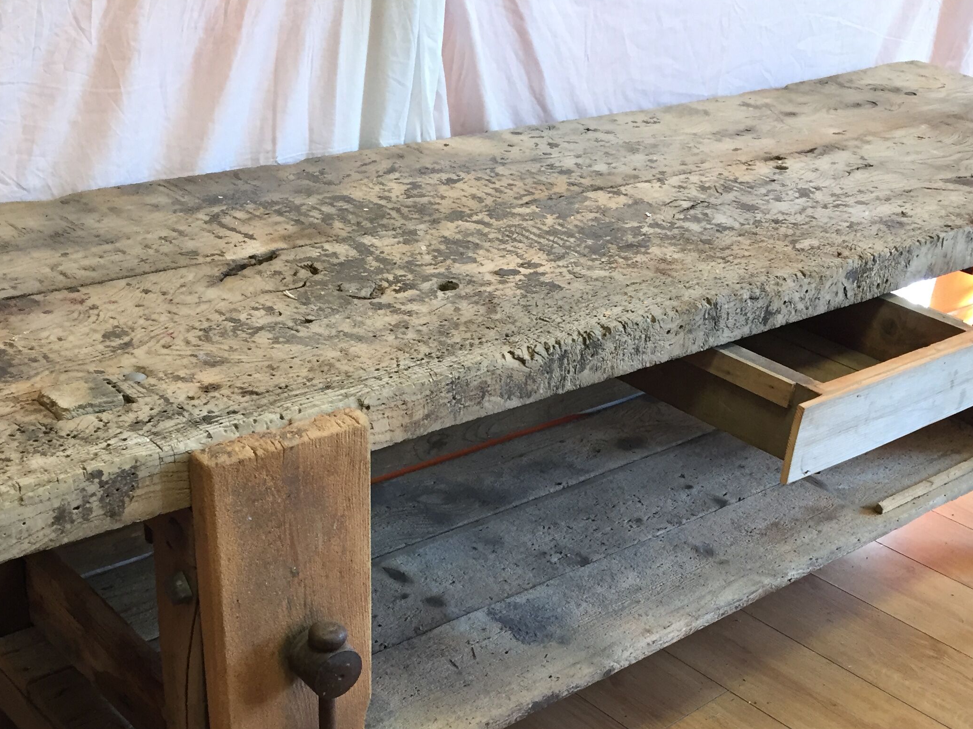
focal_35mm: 46
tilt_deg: -33.5
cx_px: 528
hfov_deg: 41.2
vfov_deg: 30.8
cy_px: 572
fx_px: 1293
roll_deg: -5.8
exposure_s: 1/33
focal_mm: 4.15
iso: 64
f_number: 2.2
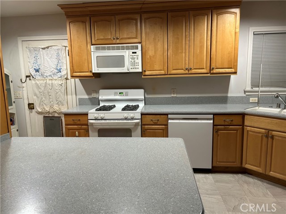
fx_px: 215
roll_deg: +1.8
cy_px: 107
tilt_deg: -9.0
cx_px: 143
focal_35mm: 26
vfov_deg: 53.1
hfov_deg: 67.3
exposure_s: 1/60
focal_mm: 5.7
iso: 200
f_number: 1.5
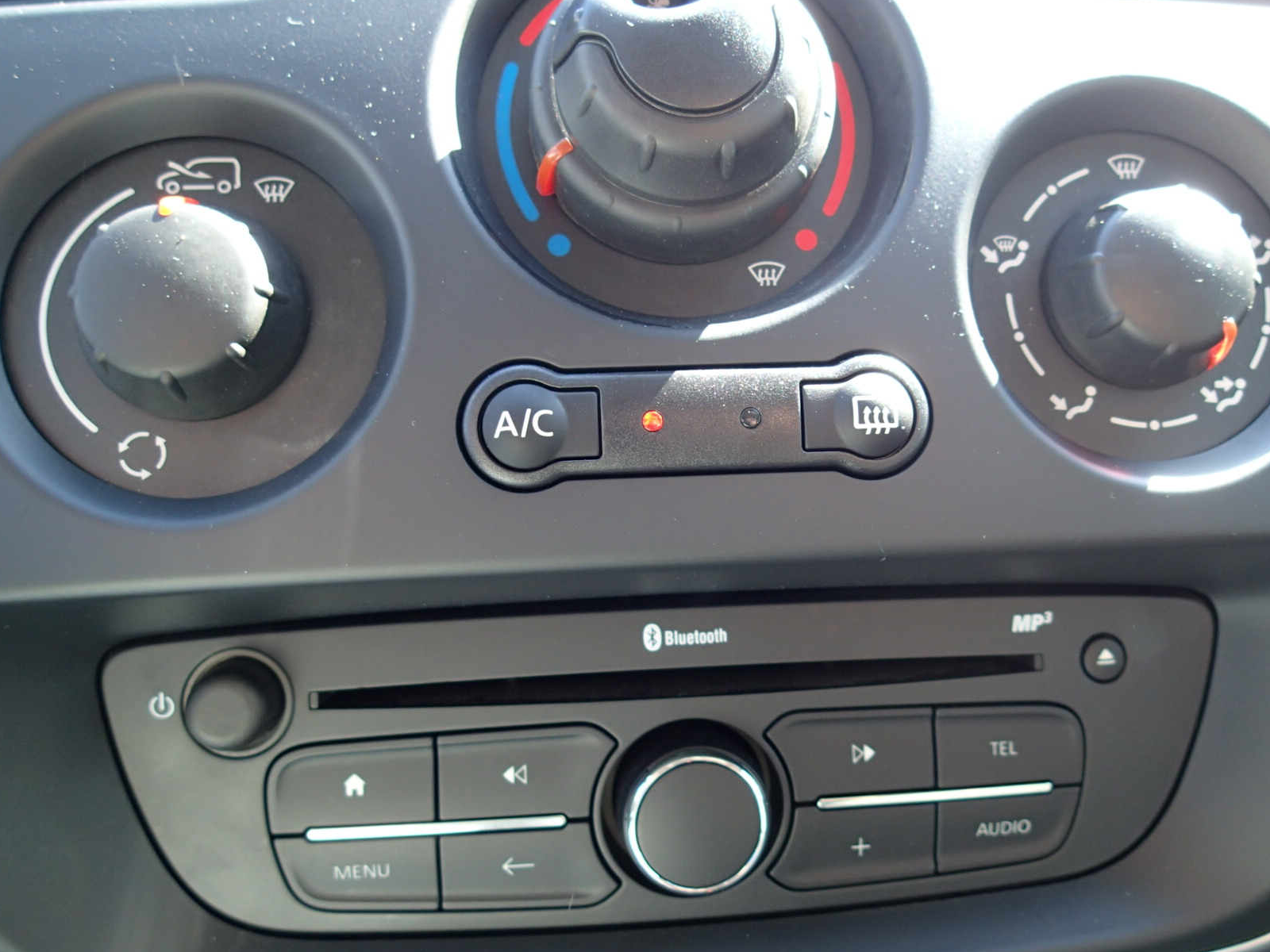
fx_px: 1101
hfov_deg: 59.9
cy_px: 454
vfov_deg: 46.8
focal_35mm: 30
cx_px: 675
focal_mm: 4.5
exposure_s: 1/60
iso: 100
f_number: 2
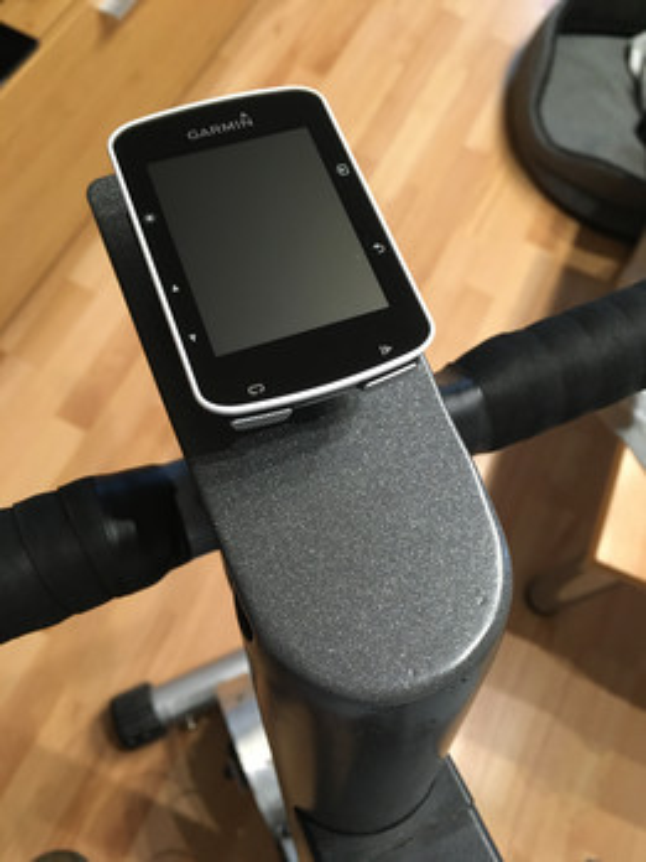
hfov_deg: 48.2
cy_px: 431
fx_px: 722
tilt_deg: -68.7
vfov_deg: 61.7
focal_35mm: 29
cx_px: 323
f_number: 2.2
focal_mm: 4.15
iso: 200
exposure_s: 1/20
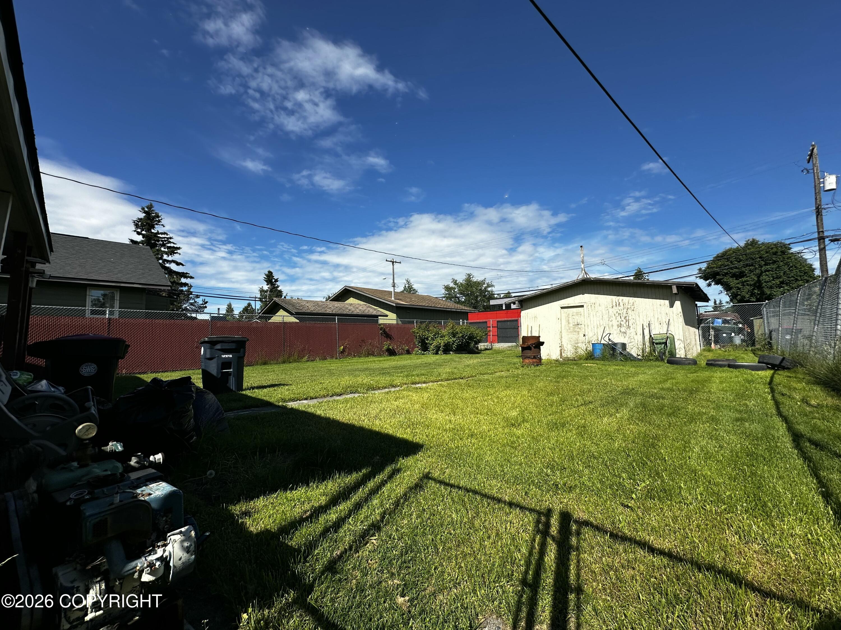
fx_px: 340
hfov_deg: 102.1
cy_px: 315
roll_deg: +1.4
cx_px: 420
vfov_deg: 85.7
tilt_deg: +3.2
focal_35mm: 14
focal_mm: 2.22
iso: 40
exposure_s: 1/2451
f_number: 2.2
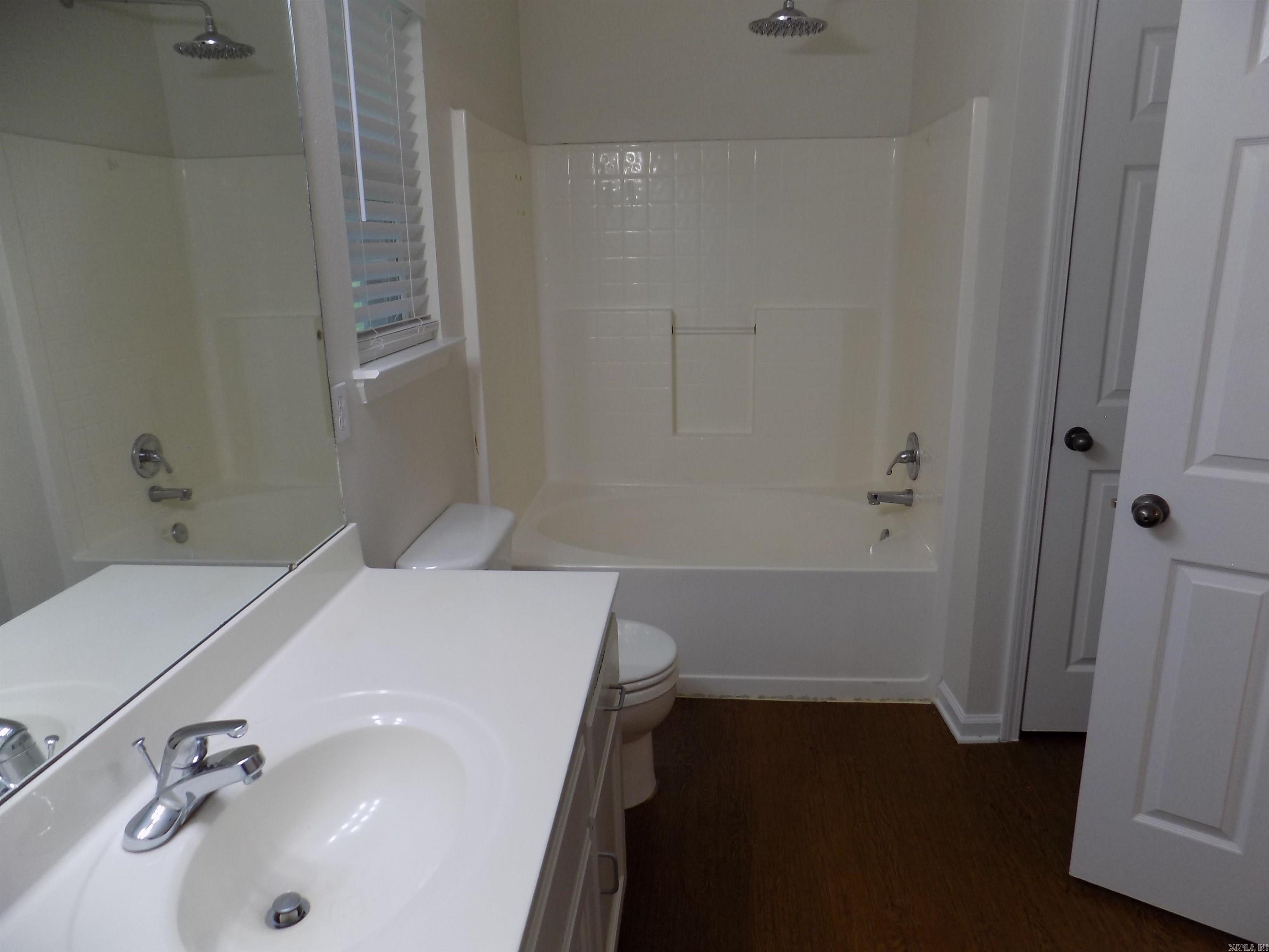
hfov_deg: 73.9
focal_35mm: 23
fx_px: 843
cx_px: 634
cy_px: 476
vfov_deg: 58.9
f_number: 3.1
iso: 100
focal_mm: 4
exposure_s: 1/30
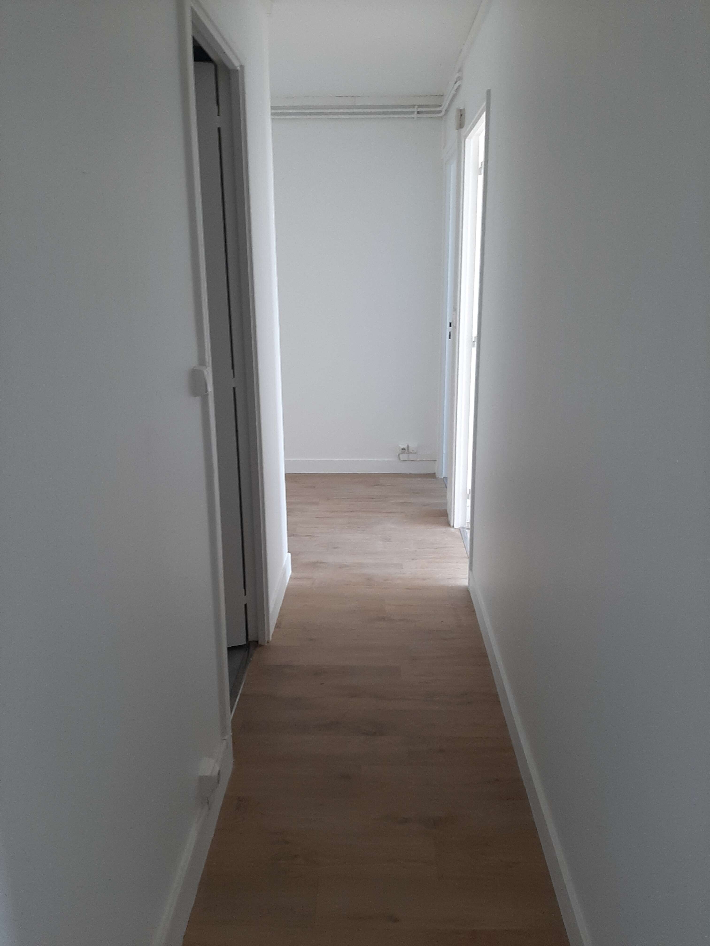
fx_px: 711
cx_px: 355
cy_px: 473
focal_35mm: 26
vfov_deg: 67.3
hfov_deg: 53.1
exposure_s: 1/50
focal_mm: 3.93
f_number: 1.7
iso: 80
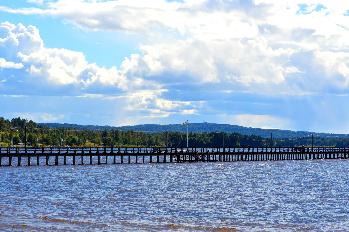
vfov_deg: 13.0
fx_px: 1017
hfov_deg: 19.5
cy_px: 116
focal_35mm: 105
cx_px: 174
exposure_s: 1/320
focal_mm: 70
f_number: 9
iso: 100
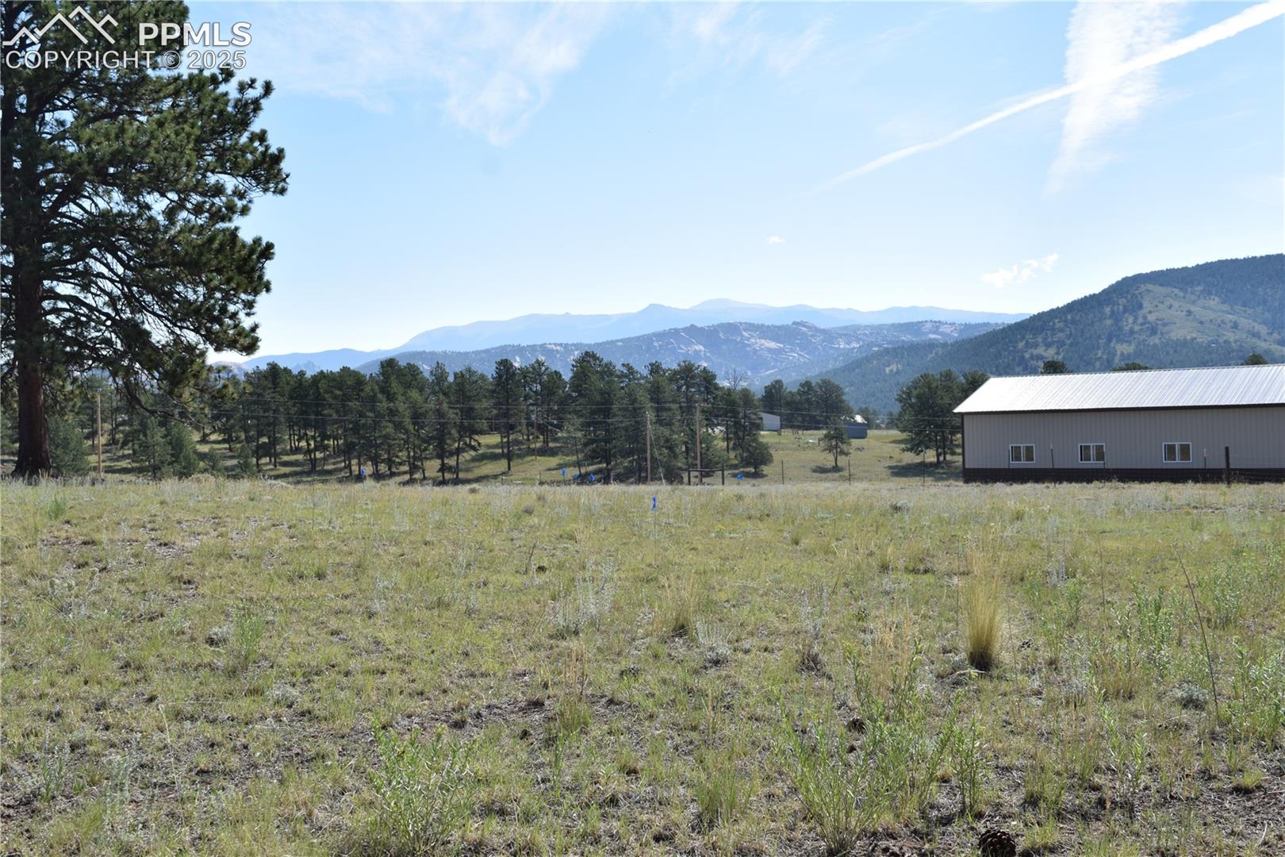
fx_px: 1285
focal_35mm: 36
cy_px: 428
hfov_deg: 53.1
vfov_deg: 36.9
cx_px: 642
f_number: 8
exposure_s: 1/200
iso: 100
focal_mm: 24
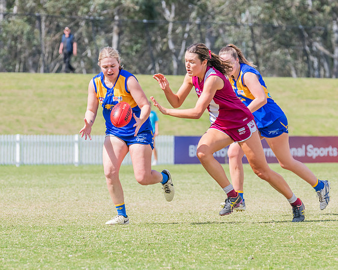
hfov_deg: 5.7
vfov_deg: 4.5
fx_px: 3422
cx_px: 129
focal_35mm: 342
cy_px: 136
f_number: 9
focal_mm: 270
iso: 800
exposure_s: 1/1250
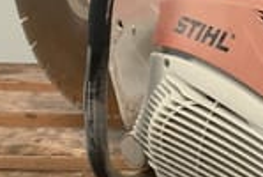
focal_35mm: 101
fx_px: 739
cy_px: 59
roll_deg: -3.5
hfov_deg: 19.4
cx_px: 281
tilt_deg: -16.3
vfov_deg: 13.6
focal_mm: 3
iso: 200
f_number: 1.8
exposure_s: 1/40
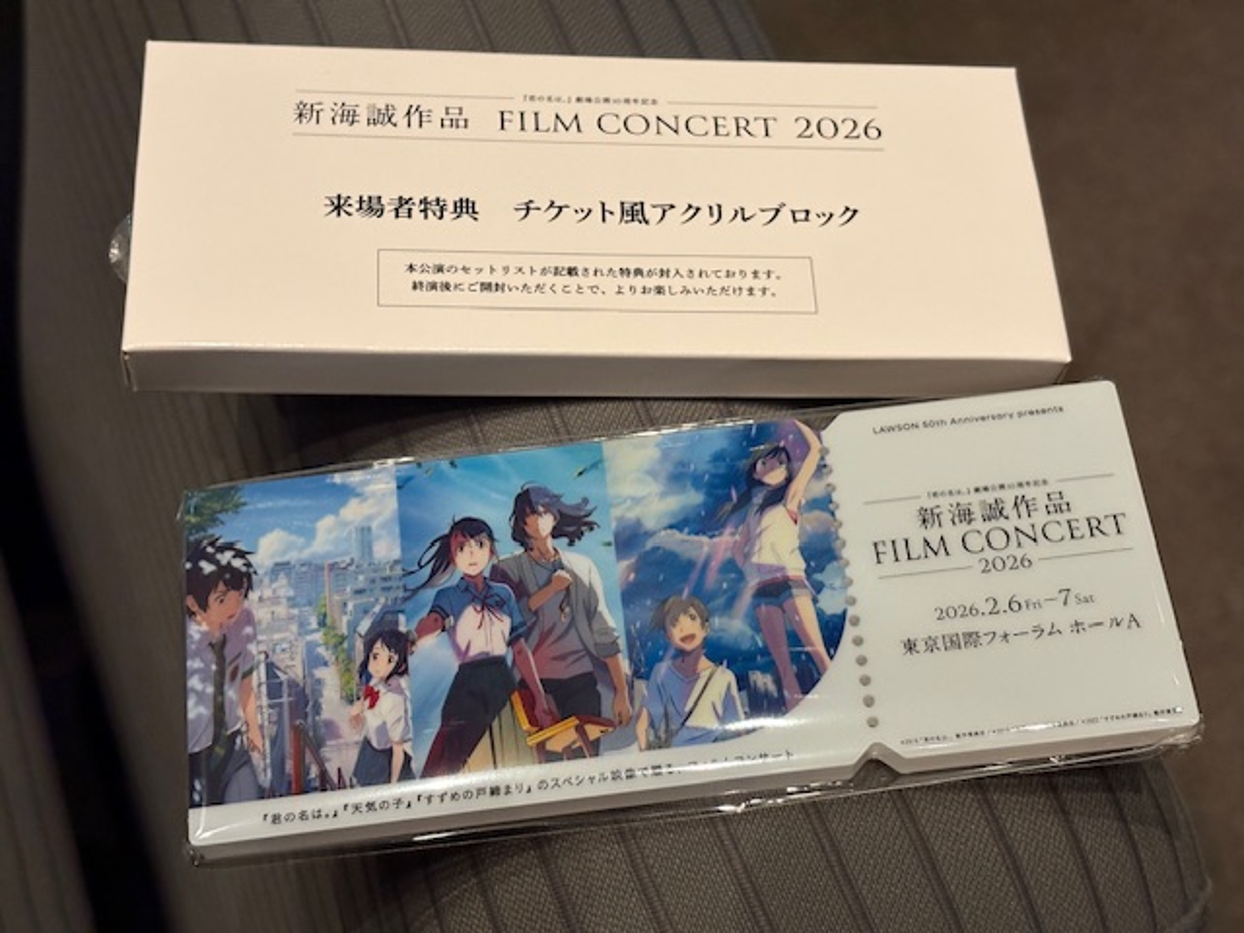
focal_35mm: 52
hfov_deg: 36.8
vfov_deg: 28.0
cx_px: 622
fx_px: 1869
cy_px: 466
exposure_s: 1/38
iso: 250
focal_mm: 5.96
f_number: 1.6
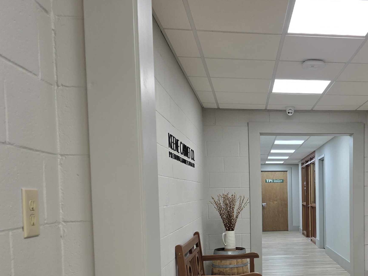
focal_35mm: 41
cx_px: 313
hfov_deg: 42.9
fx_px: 436
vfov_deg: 34.2
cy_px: 218
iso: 64
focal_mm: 6.3
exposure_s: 1/120
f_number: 1.7
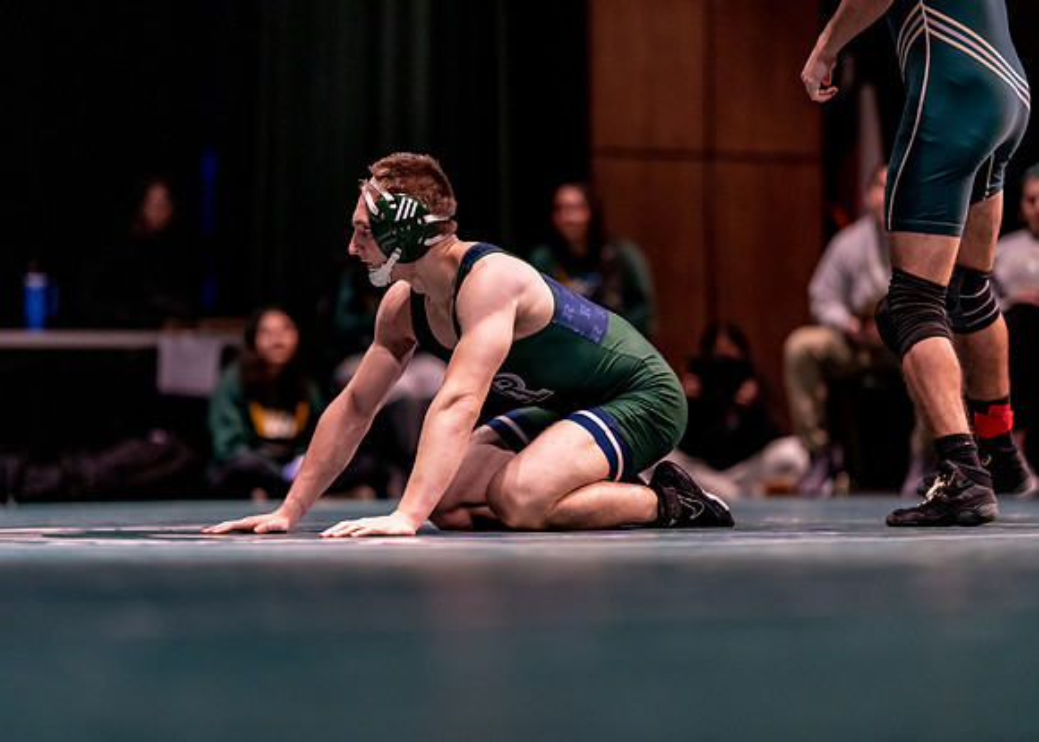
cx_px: 520
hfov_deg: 13.9
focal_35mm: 144
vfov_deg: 10.0
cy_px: 371
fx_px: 4259
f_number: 1.8
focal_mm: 135
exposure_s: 1/640
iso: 2000
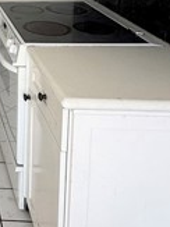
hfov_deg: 21.4
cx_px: -99
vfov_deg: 30.4
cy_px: -36
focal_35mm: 55
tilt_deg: -8.3
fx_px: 361
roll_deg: +1.2
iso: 64
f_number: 2.2
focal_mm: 2.22
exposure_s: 1/99
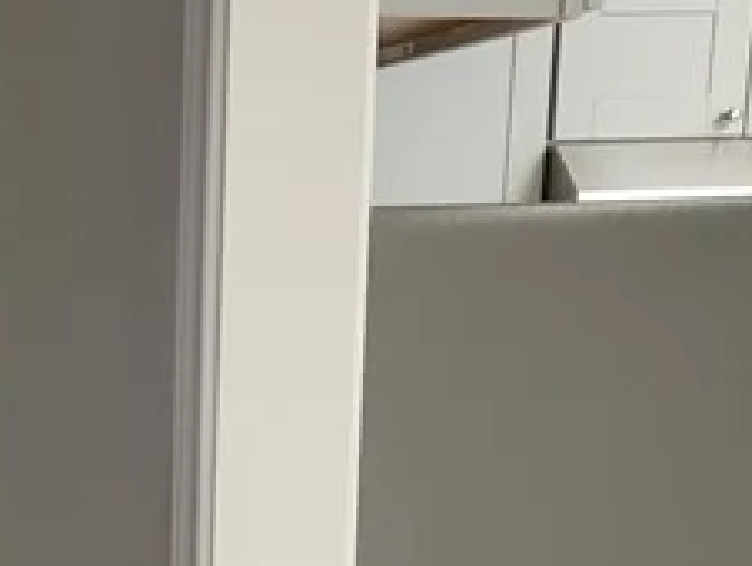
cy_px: 879
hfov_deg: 18.0
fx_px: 2262
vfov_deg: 13.4
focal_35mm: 104
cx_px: -140
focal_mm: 6.4
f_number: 1.8
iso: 100
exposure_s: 1/40
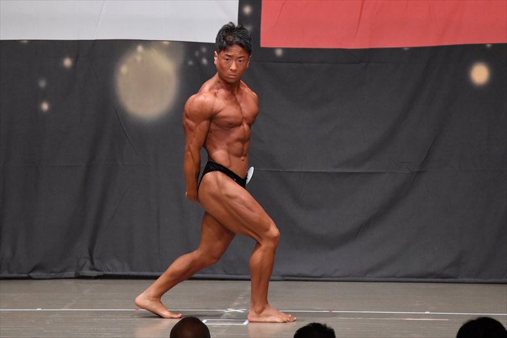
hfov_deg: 8.1
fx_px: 3590
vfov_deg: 5.4
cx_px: 254
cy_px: 169
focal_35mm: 255
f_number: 5.6
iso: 6400
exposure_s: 1/400
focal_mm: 170
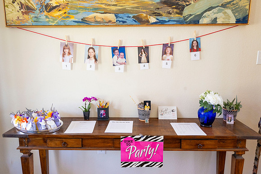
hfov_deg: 66.4
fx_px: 199
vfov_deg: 47.2
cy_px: 87
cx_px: 130
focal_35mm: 28
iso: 800
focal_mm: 27.5
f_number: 5.6
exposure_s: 1/80
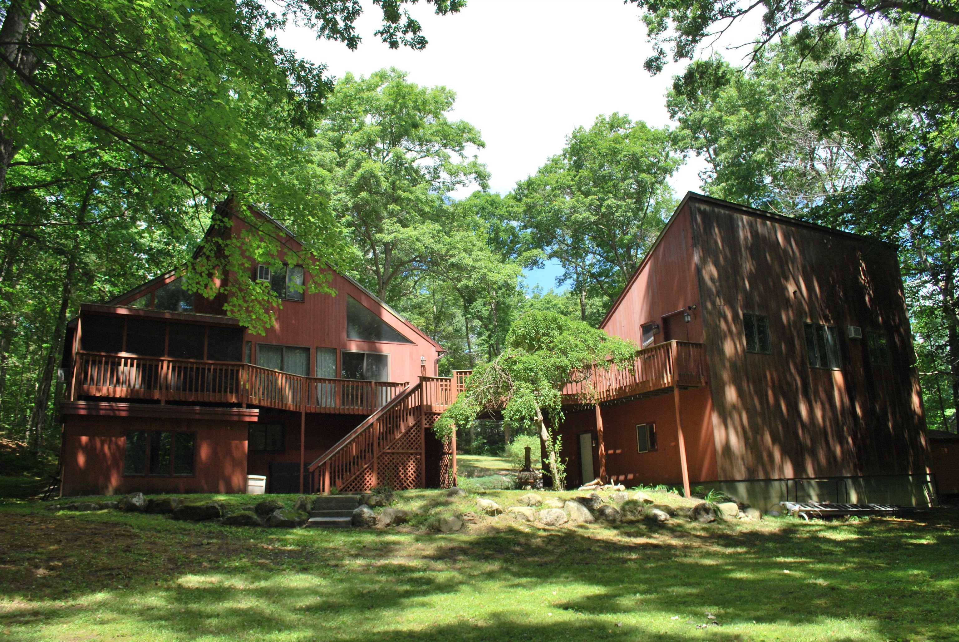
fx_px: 720
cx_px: 480
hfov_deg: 67.3
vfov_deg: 48.0
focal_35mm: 27
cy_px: 321
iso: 100
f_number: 5.6
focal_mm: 18
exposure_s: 1/200
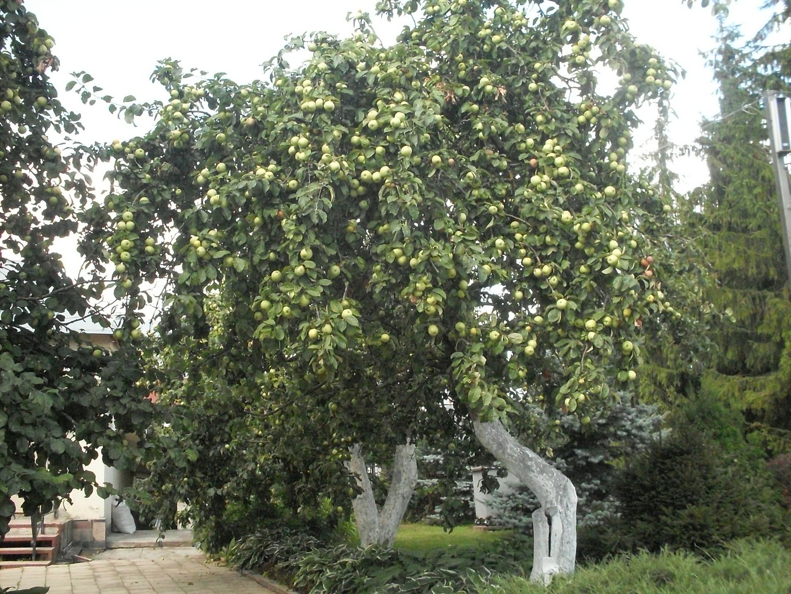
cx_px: 396
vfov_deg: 37.7
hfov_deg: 49.0
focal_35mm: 38
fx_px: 868
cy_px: 297
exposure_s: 1/125
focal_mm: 6.3
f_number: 8.4
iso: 400
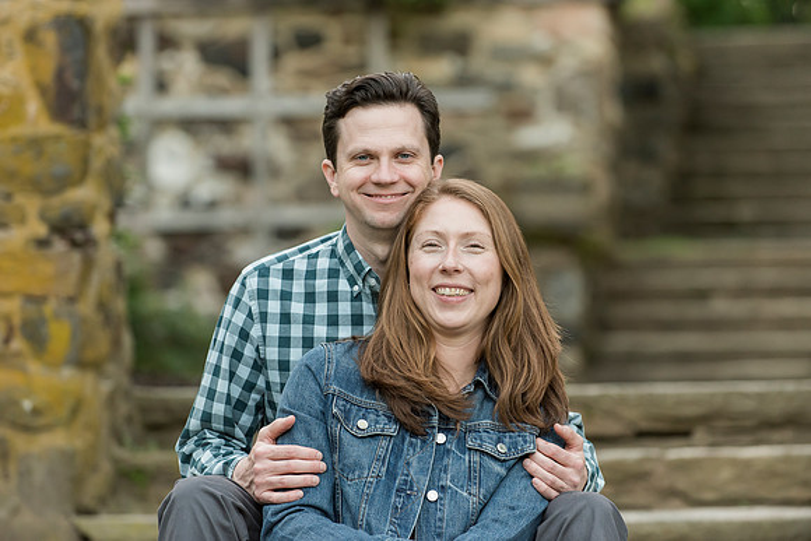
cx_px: 406
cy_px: 270
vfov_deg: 8.1
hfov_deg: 12.1
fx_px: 3830
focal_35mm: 170
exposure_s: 1/320
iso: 1250
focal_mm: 170
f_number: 4
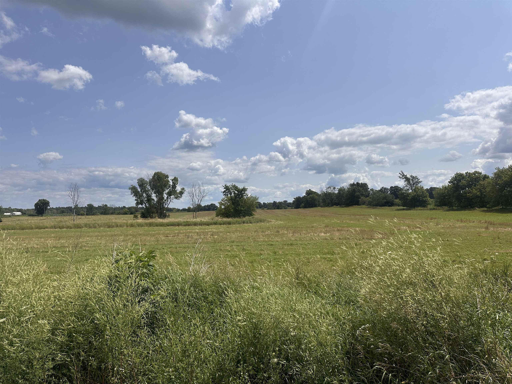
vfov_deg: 56.8
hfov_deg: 71.6
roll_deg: -0.3
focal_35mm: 24
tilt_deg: +4.4
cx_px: 256
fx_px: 355
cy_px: 192
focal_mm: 6.86
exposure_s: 1/9709
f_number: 1.78
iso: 80
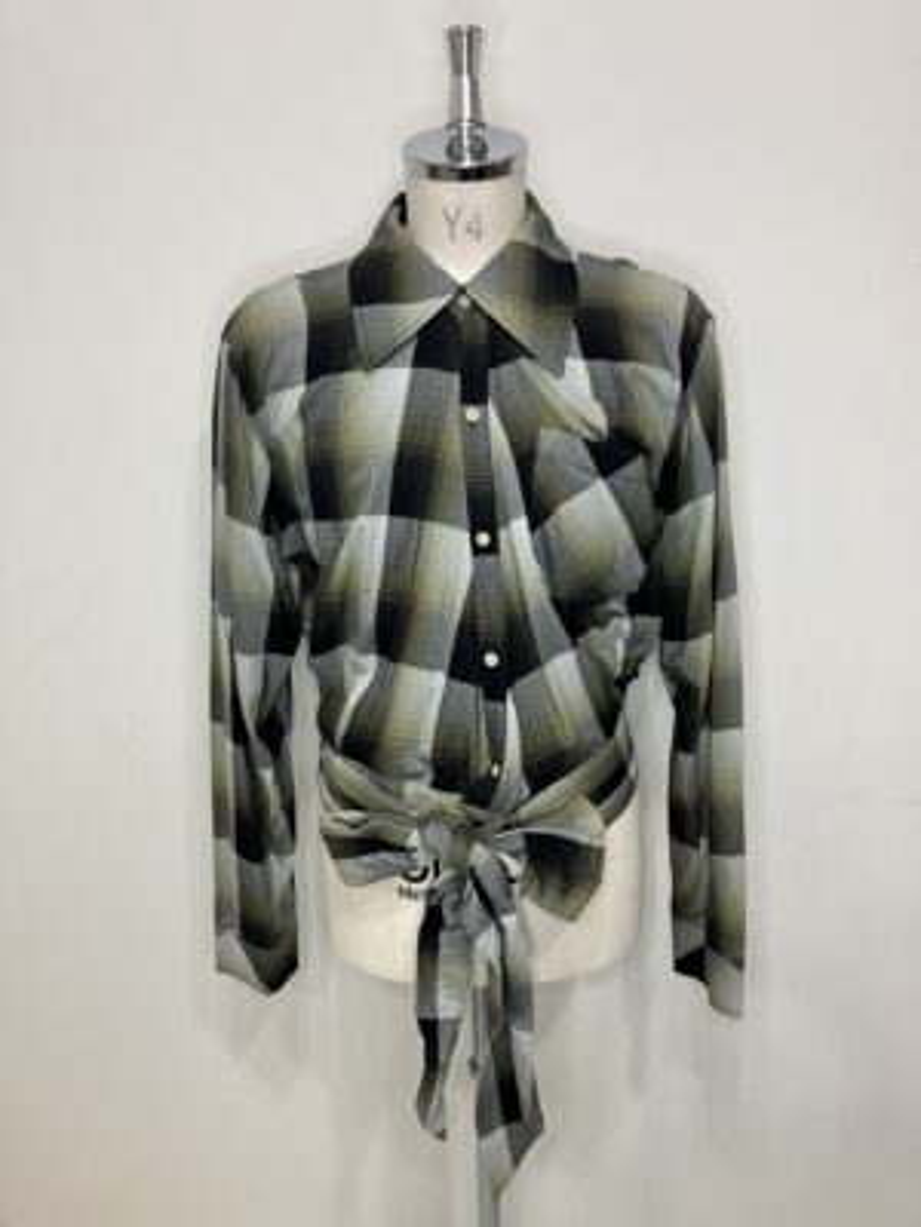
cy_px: 614
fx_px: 993
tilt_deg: -16.1
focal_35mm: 28
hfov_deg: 49.7
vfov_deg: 63.4
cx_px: 460
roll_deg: +0.5
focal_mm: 3.99
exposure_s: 1/50
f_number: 1.8
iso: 80
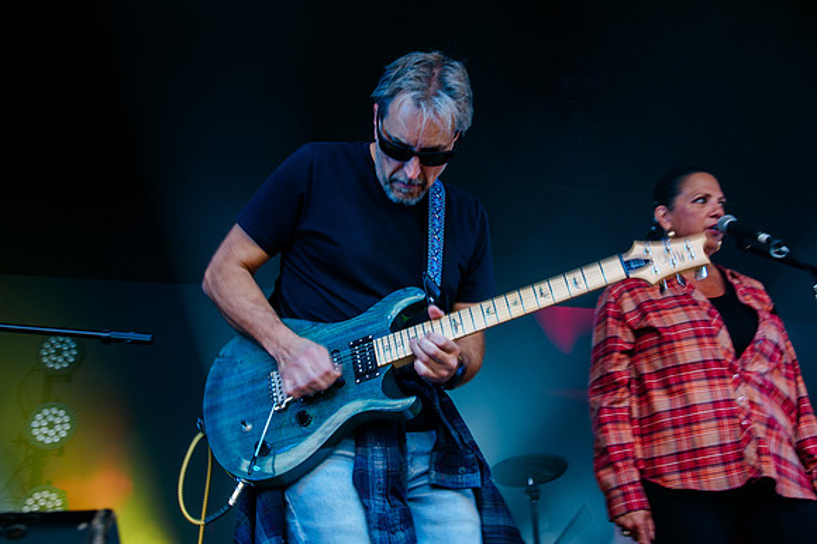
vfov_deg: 26.4
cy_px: 204
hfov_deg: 38.9
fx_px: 1156
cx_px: 422
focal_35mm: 51
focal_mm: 40
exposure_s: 1/15
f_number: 16
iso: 200
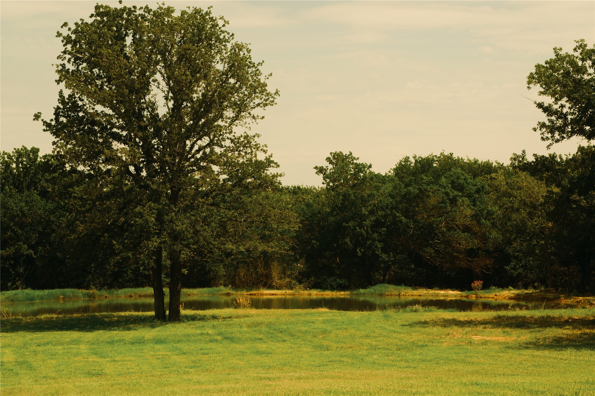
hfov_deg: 24.2
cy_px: 198
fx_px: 1388
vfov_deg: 16.3
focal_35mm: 84
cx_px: 298
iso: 1000
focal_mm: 56
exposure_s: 1/1000
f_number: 5.6
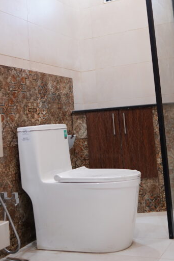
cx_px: 91
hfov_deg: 28.1
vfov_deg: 40.4
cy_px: 81
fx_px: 348
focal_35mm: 48
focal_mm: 24
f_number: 2
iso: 400
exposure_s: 1/100
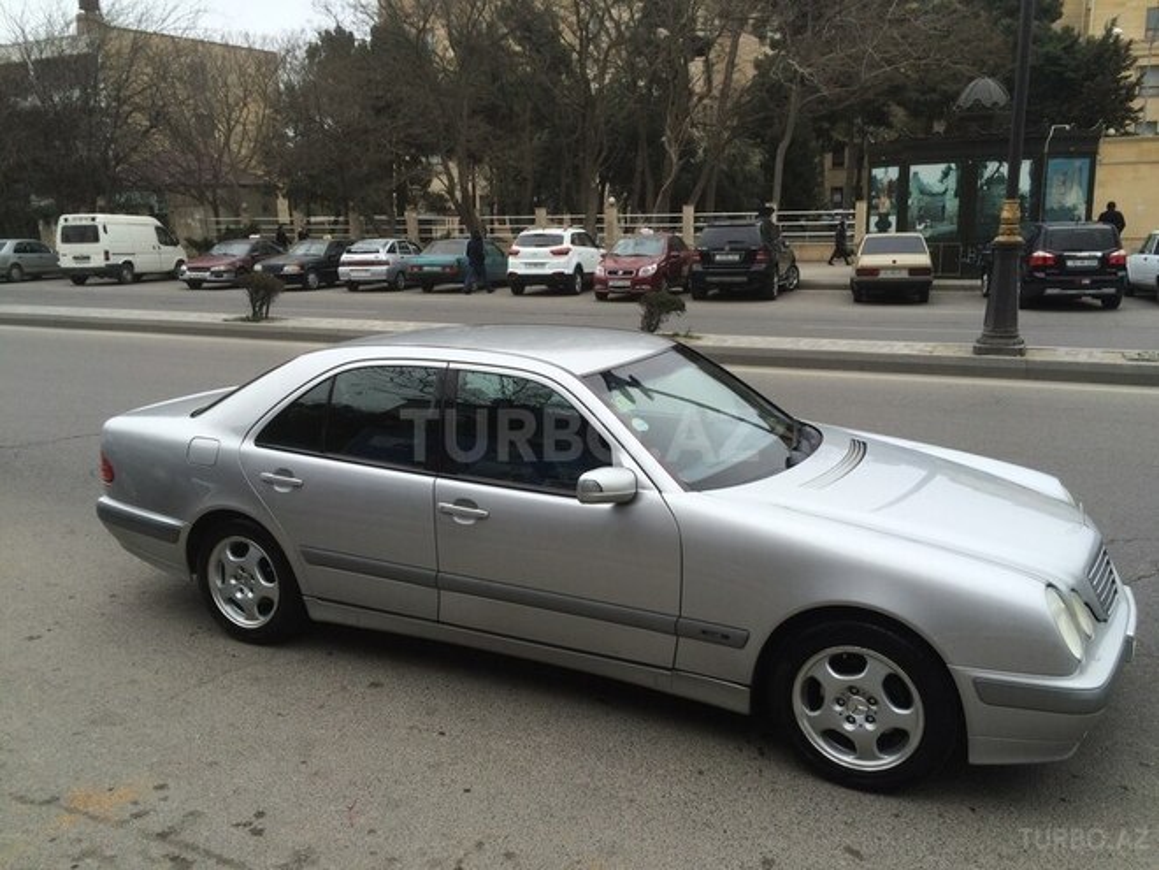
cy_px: 435
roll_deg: +2.1
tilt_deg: -16.1
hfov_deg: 61.7
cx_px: 580
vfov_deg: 48.2
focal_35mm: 29
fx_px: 971
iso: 32
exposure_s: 1/774
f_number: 2.2
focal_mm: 4.15
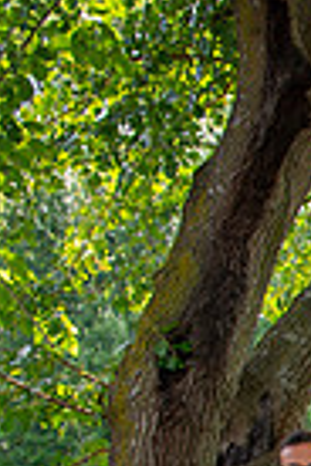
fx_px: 1542
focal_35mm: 119
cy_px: 642
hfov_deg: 9.2
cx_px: 945
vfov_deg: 16.1
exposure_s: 1/125
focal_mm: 26
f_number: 2.8
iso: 64
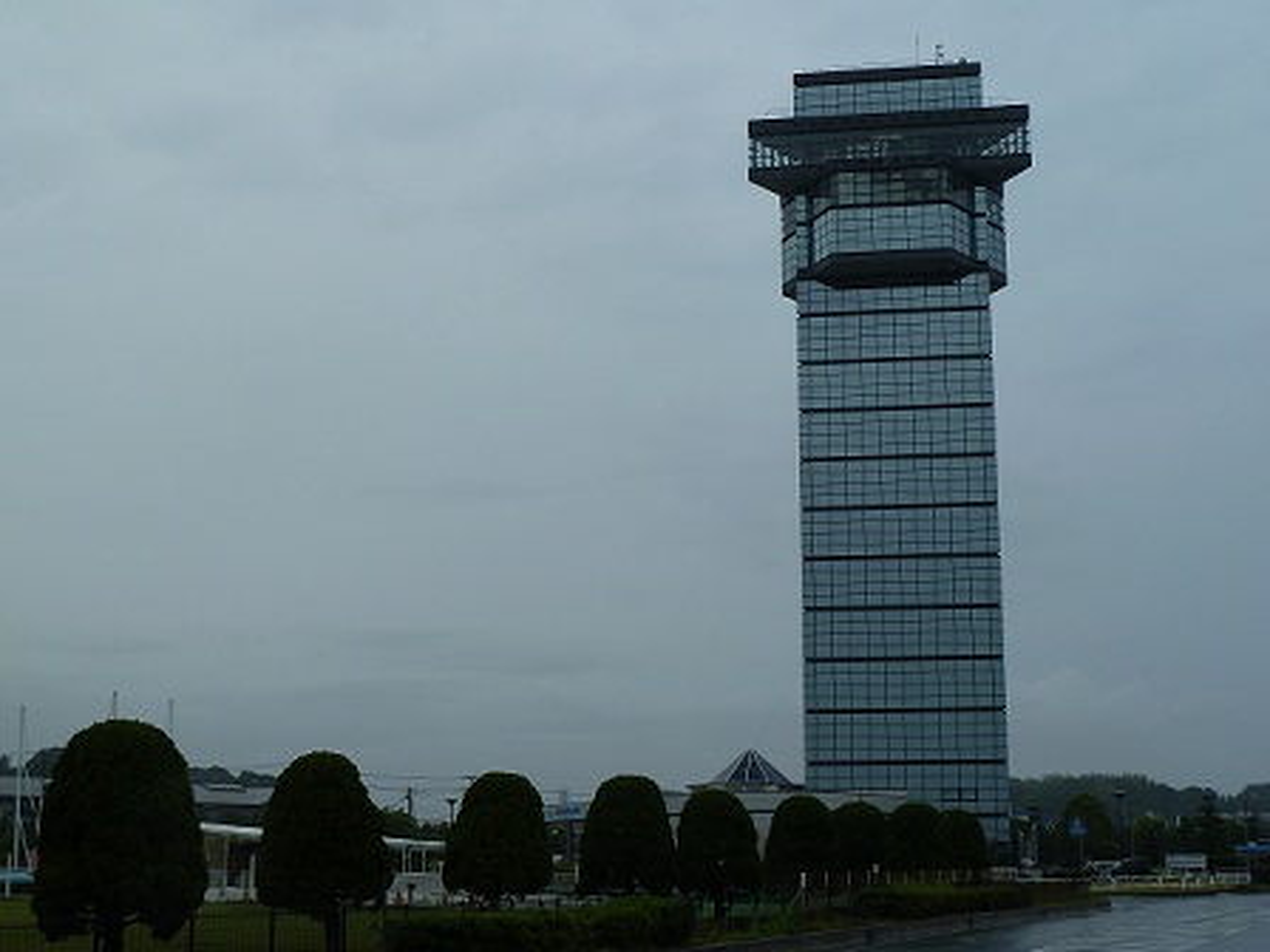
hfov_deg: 36.8
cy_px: 476
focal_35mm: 52
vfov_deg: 28.0
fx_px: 1908
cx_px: 635
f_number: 5
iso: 80
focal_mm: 8.5
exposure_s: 1/500
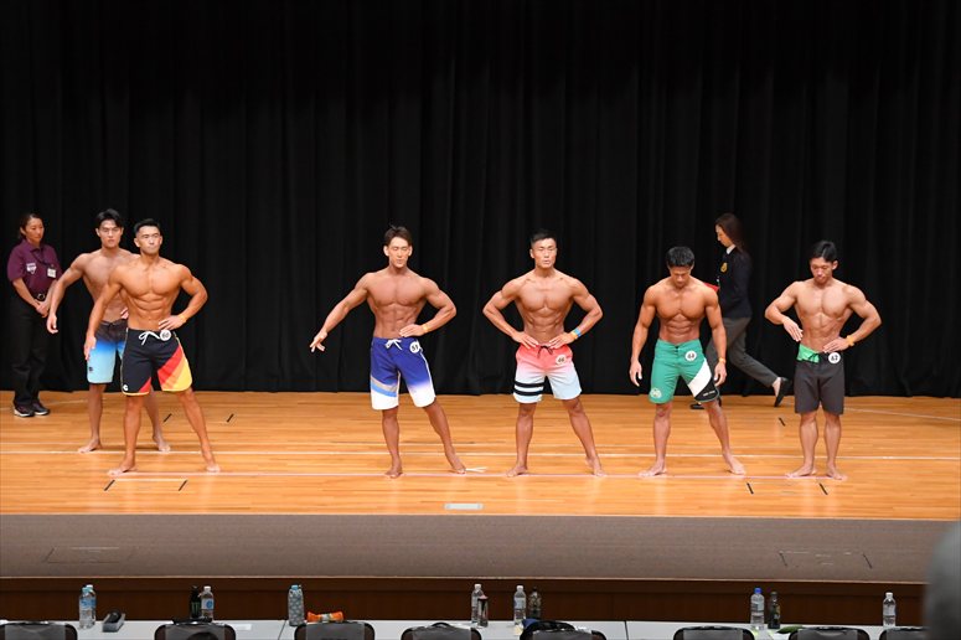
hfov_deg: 17.5
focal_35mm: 117
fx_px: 3122
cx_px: 480
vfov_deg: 11.7
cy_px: 320
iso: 4000
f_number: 5.6
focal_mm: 78
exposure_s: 1/400
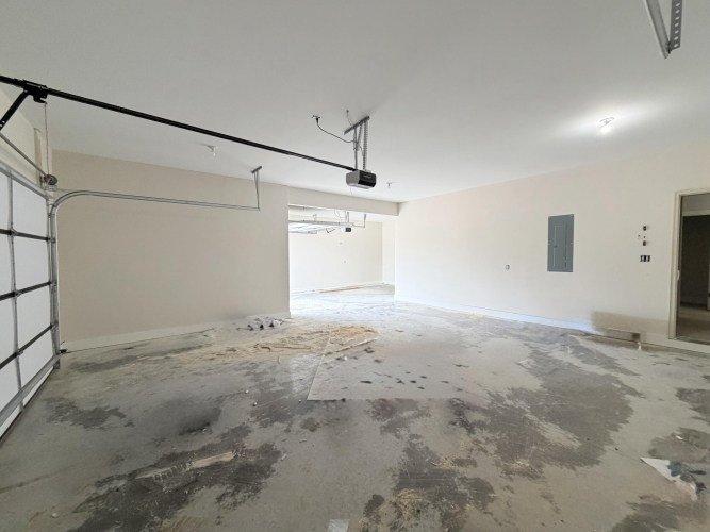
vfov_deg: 85.7
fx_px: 287
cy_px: 266
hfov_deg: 102.1
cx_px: 355
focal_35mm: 14
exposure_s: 1/120
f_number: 2.2
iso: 320
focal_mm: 2.22
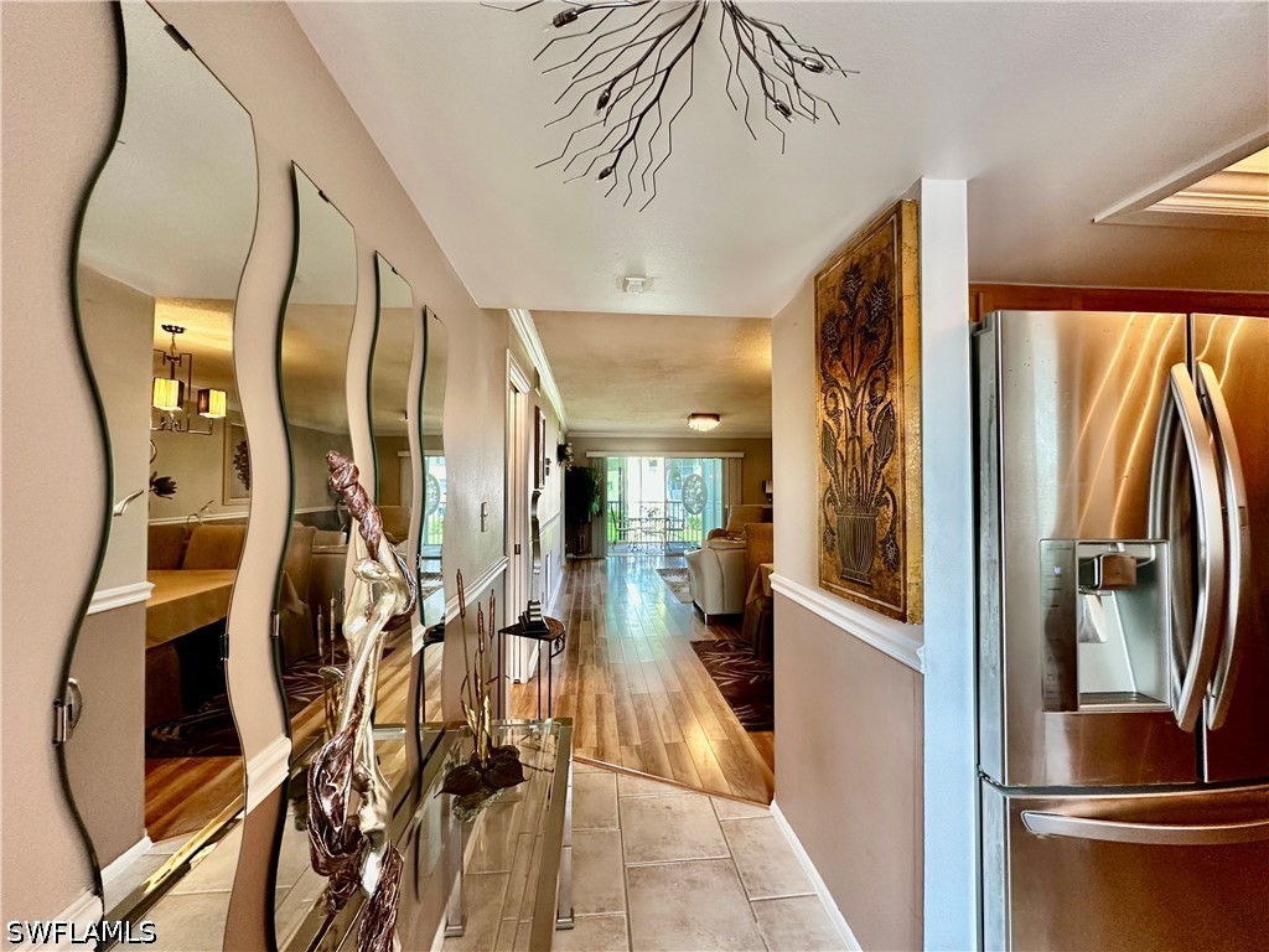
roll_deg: +0.1
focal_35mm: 14
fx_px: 513
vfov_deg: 85.7
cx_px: 634
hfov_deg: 102.1
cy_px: 476
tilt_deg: +1.0
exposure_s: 1/60
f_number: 2.2
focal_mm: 2.22
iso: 200
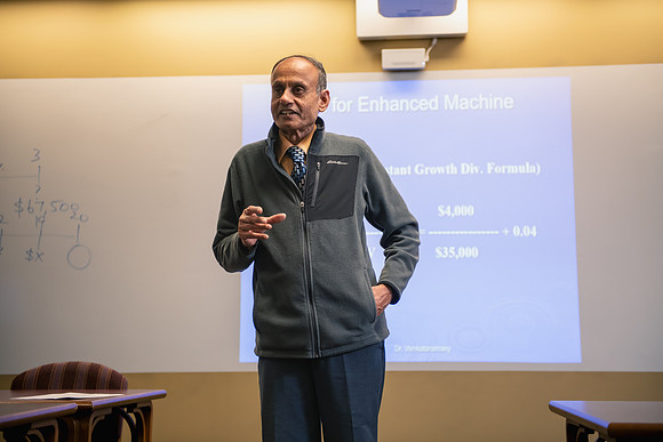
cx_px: 332
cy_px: 221
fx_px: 1013
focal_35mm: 55
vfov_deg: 24.6
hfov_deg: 36.2
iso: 1000
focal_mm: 55
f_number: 2.8
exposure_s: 1/160
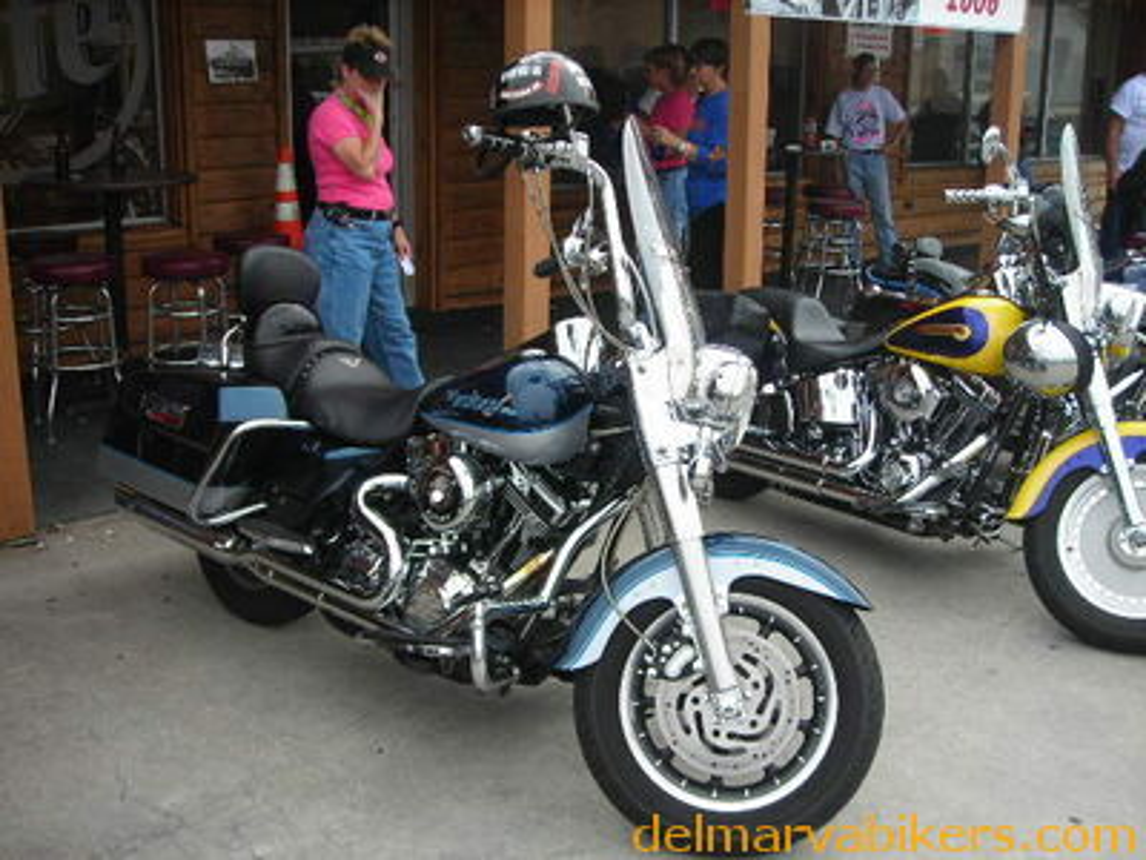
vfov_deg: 37.7
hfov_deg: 49.0
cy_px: 430
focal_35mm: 38
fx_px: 1258
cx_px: 573
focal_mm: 6.3
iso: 50
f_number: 3.2
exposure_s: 1/260
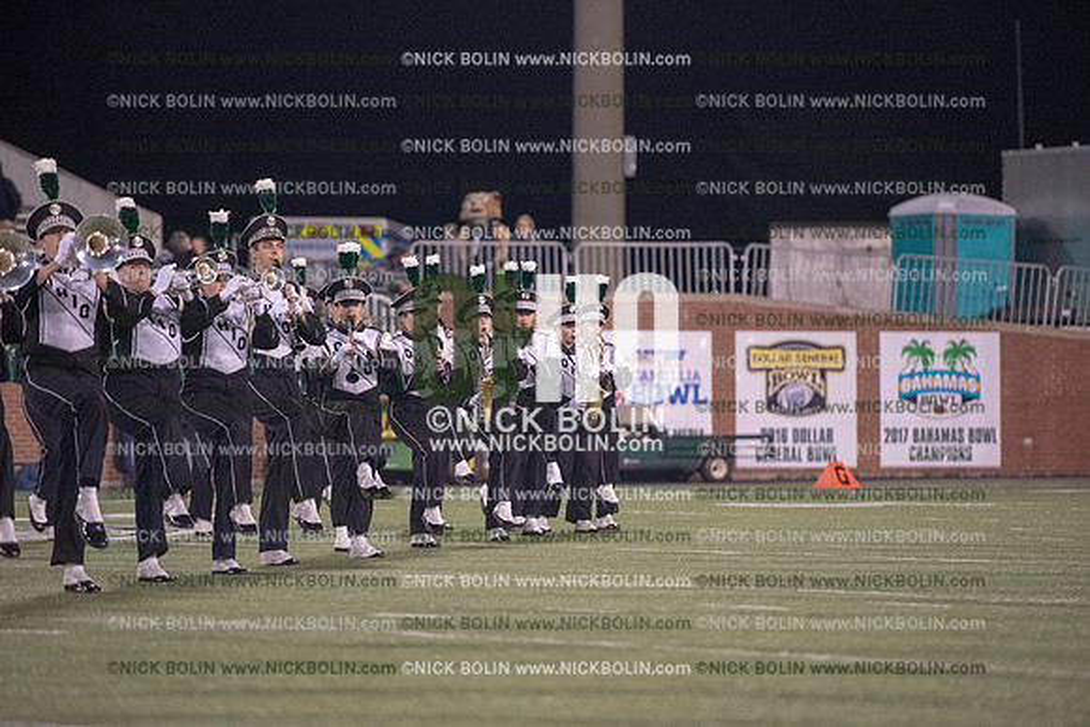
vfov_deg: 6.9
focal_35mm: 200
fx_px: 6057
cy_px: 364
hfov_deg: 10.3
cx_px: 545
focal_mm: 200
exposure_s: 1/1250
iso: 5000
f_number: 3.2
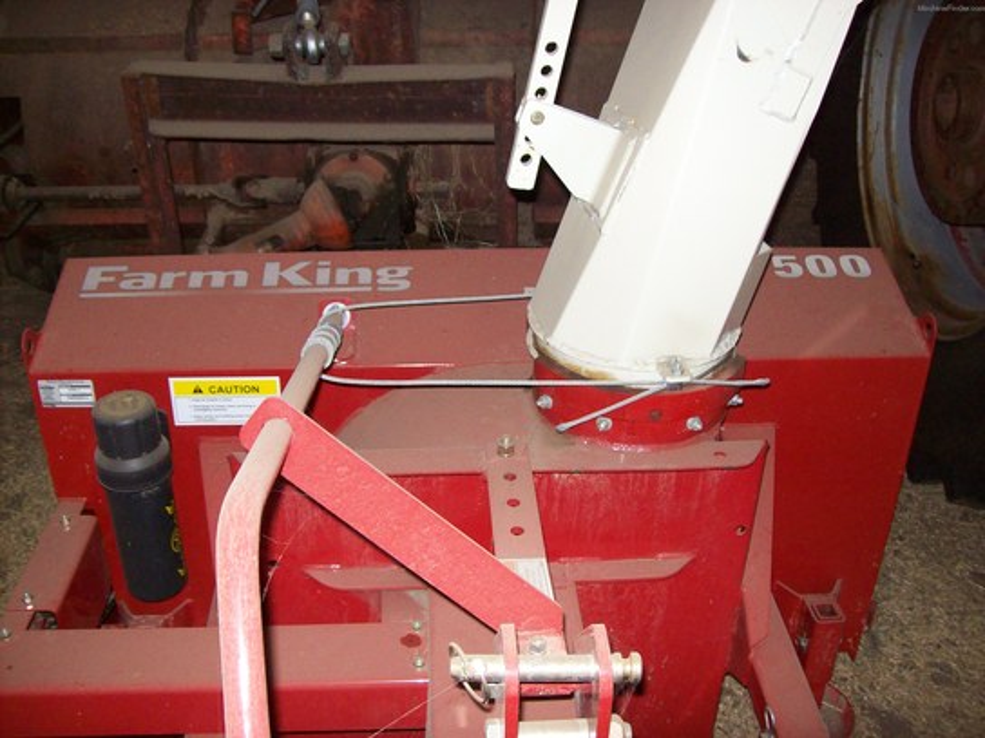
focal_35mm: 36
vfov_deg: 39.7
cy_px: 369
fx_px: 1024
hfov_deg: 51.4
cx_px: 492
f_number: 2.7
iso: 200
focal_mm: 6
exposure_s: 1/64
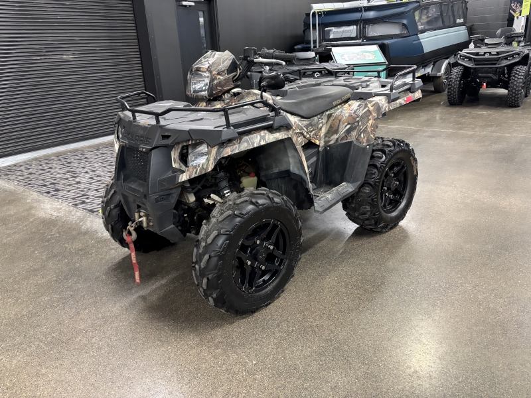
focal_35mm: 26
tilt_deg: -21.2
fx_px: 399
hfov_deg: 67.3
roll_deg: +2.5
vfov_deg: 53.1
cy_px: 199
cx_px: 266
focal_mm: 5.96
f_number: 1.6
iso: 500
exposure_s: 1/60
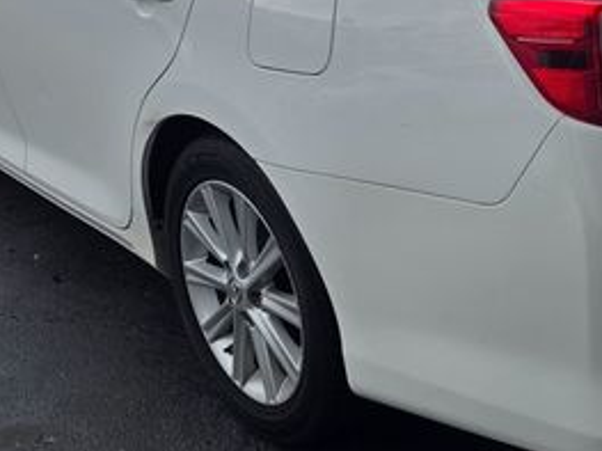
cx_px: 437
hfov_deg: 33.8
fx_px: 973
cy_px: 87
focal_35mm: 56
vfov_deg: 25.6
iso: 80
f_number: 1.7
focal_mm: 6.3
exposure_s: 1/1899
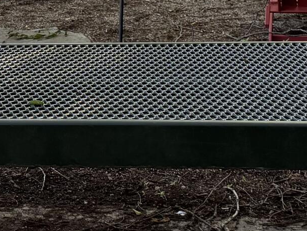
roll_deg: +1.2
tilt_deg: -7.4
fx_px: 1047
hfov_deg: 16.5
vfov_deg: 12.2
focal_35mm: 118
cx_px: 32
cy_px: -58
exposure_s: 1/208
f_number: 1.78
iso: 200
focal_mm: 6.76
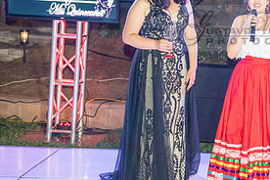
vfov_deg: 16.1
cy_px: 28
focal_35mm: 84
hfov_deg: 23.4
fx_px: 630
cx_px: 255
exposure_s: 1/100
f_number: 3.2
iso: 1600
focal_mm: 40
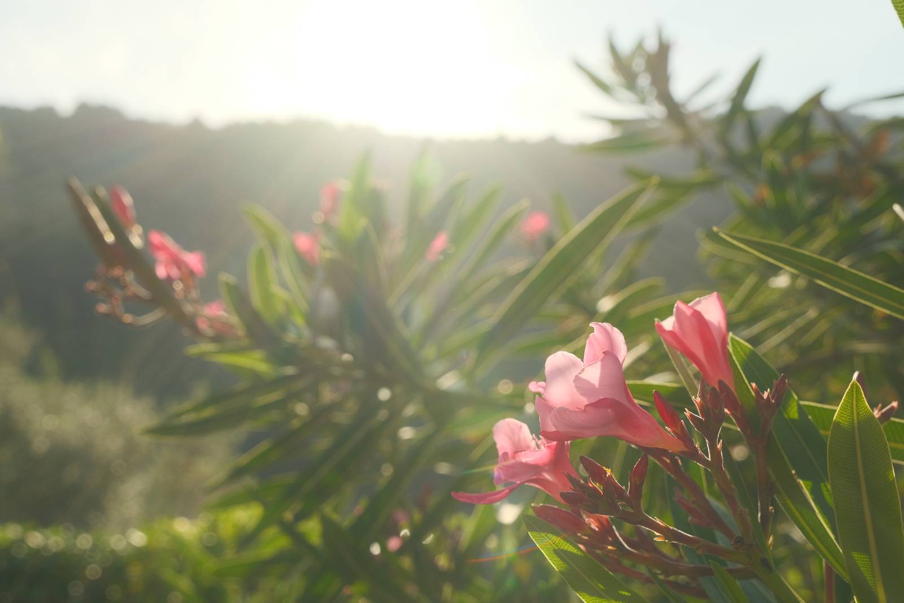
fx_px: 1230
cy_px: 302
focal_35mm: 49
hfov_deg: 40.3
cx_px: 452
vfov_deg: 27.5
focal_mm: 32.5
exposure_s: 1/800
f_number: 8
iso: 640
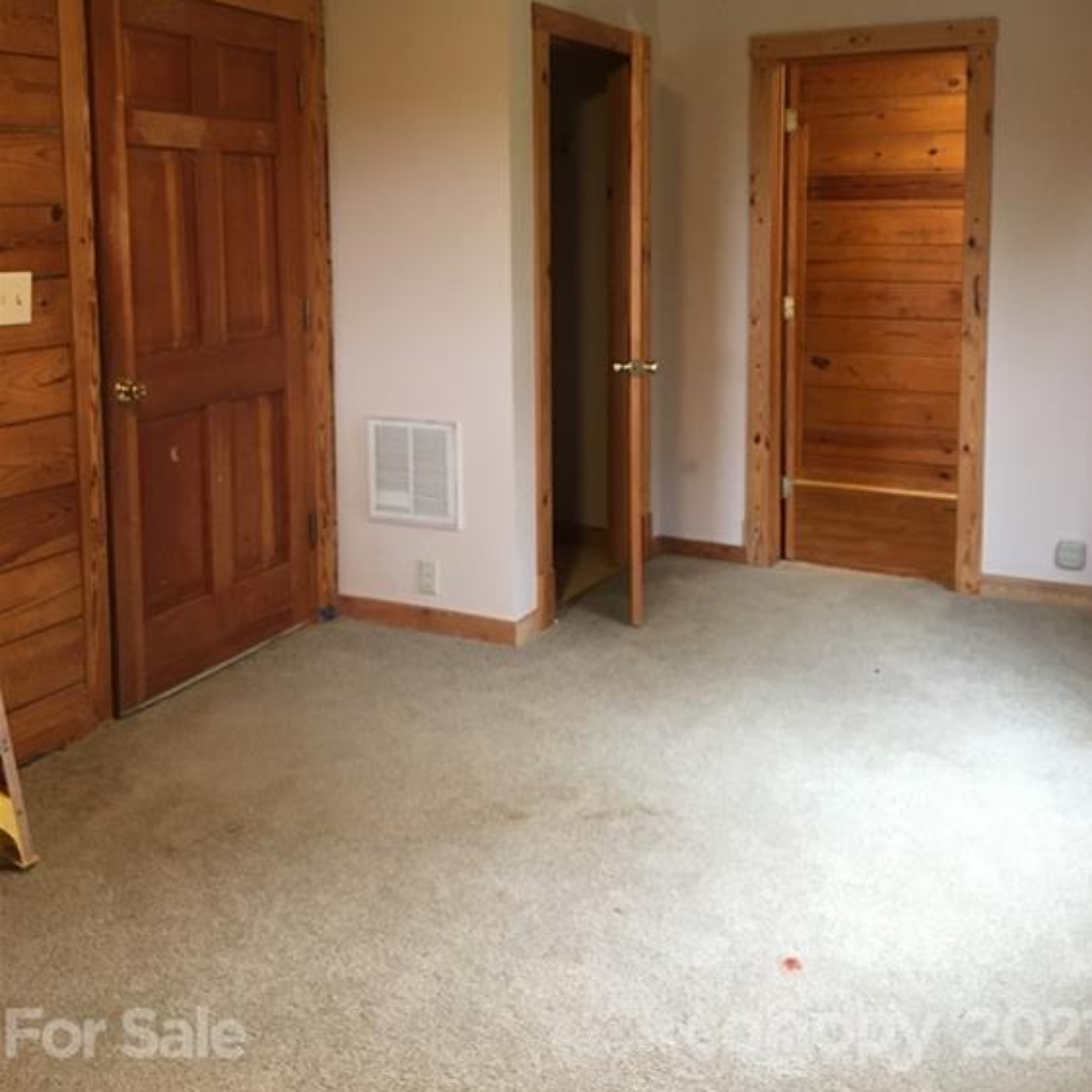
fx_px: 1249
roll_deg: -0.3
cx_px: 558
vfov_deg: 46.4
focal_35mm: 35
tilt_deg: -6.4
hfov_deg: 47.2
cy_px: 358
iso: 200
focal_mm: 4.15
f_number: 2.2
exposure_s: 1/24
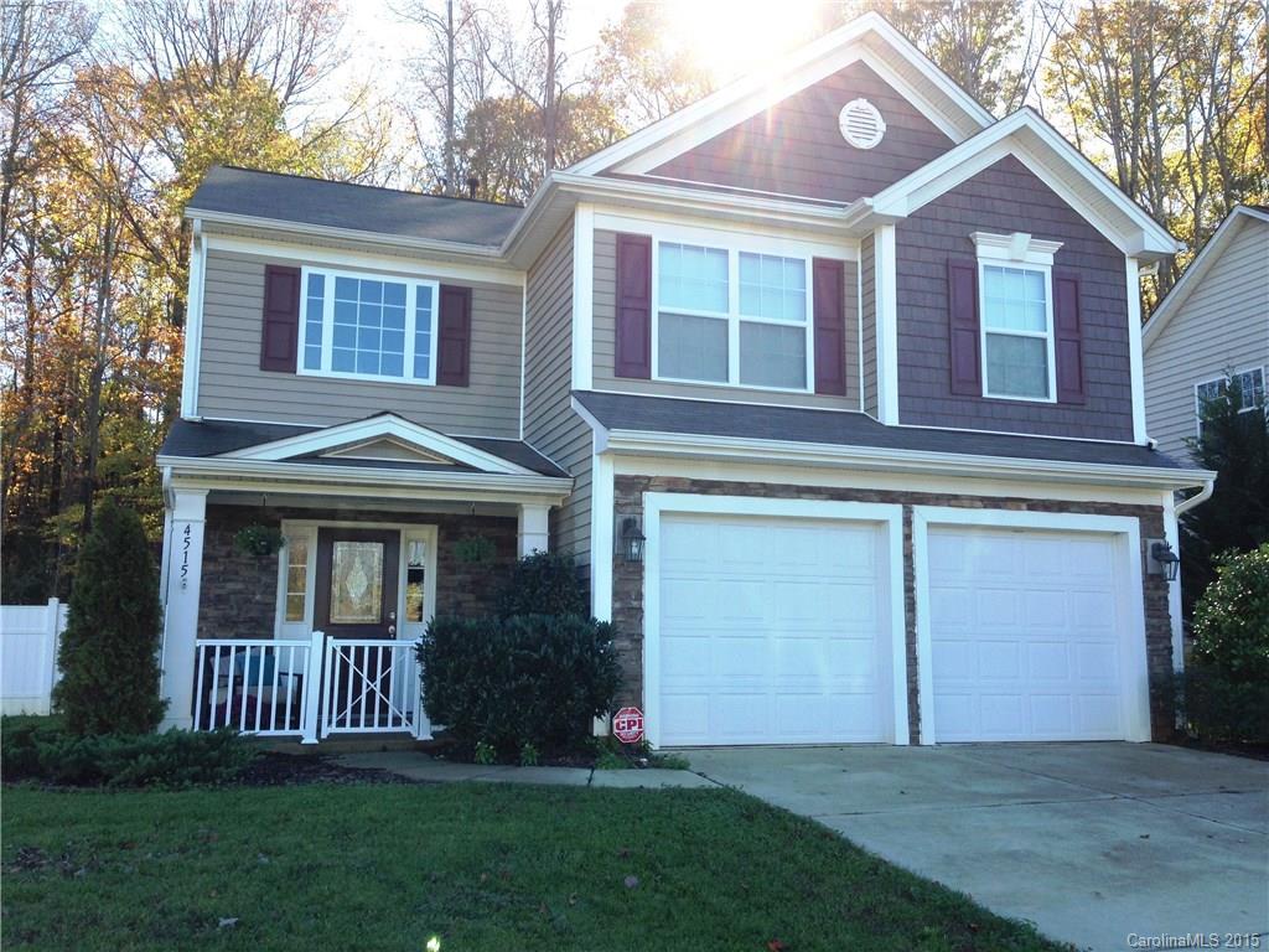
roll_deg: -0.3
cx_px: 634
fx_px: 1210
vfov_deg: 42.9
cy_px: 476
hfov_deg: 55.4
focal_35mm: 33
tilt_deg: +8.8
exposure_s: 1/374
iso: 50
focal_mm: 4.12
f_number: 2.4
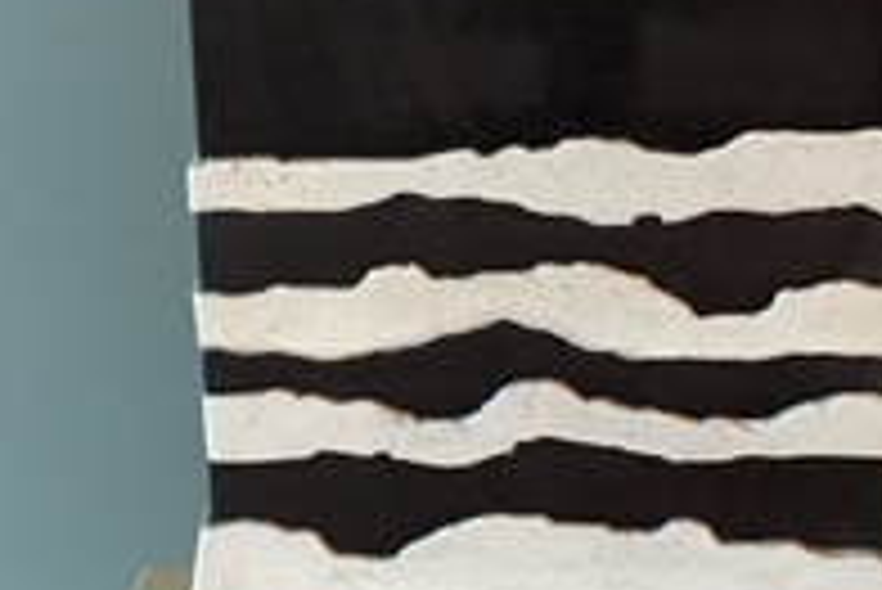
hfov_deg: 26.2
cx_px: 533
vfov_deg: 17.7
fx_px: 1888
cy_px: 162
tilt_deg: -16.9
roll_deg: +0.6
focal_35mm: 77
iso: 250
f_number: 2.2
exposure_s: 1/24
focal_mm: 4.15
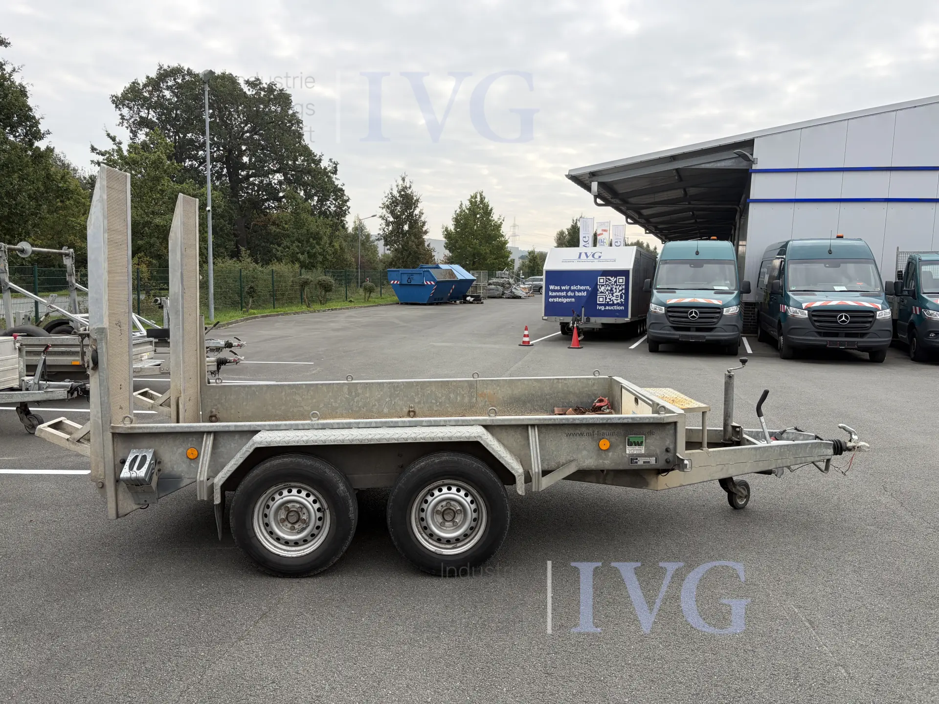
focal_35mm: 26
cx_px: 470
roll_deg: -1.0
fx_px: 705
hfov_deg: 67.3
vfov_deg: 53.1
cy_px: 352
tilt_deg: -3.6
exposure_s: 1/1217
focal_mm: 5.96
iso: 50
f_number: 1.6
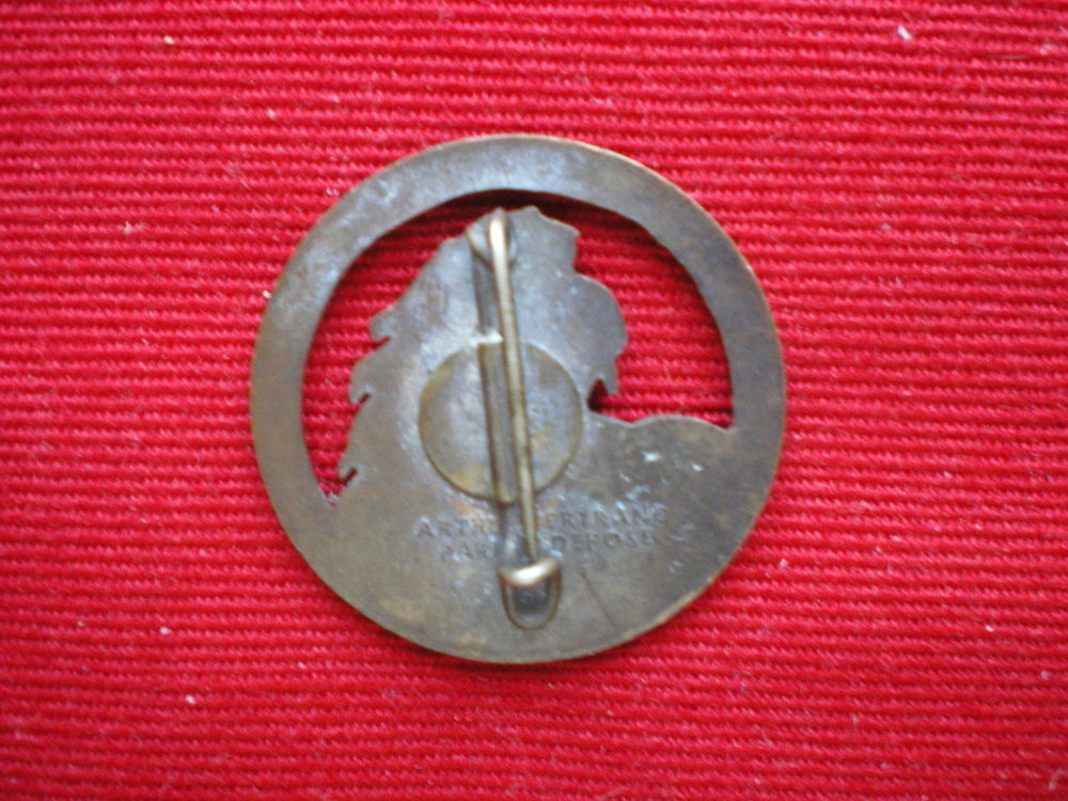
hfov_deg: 49.0
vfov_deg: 37.7
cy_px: 400
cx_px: 534
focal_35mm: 38
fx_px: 1172
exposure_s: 1/13
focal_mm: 6.3
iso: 400
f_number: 3.1
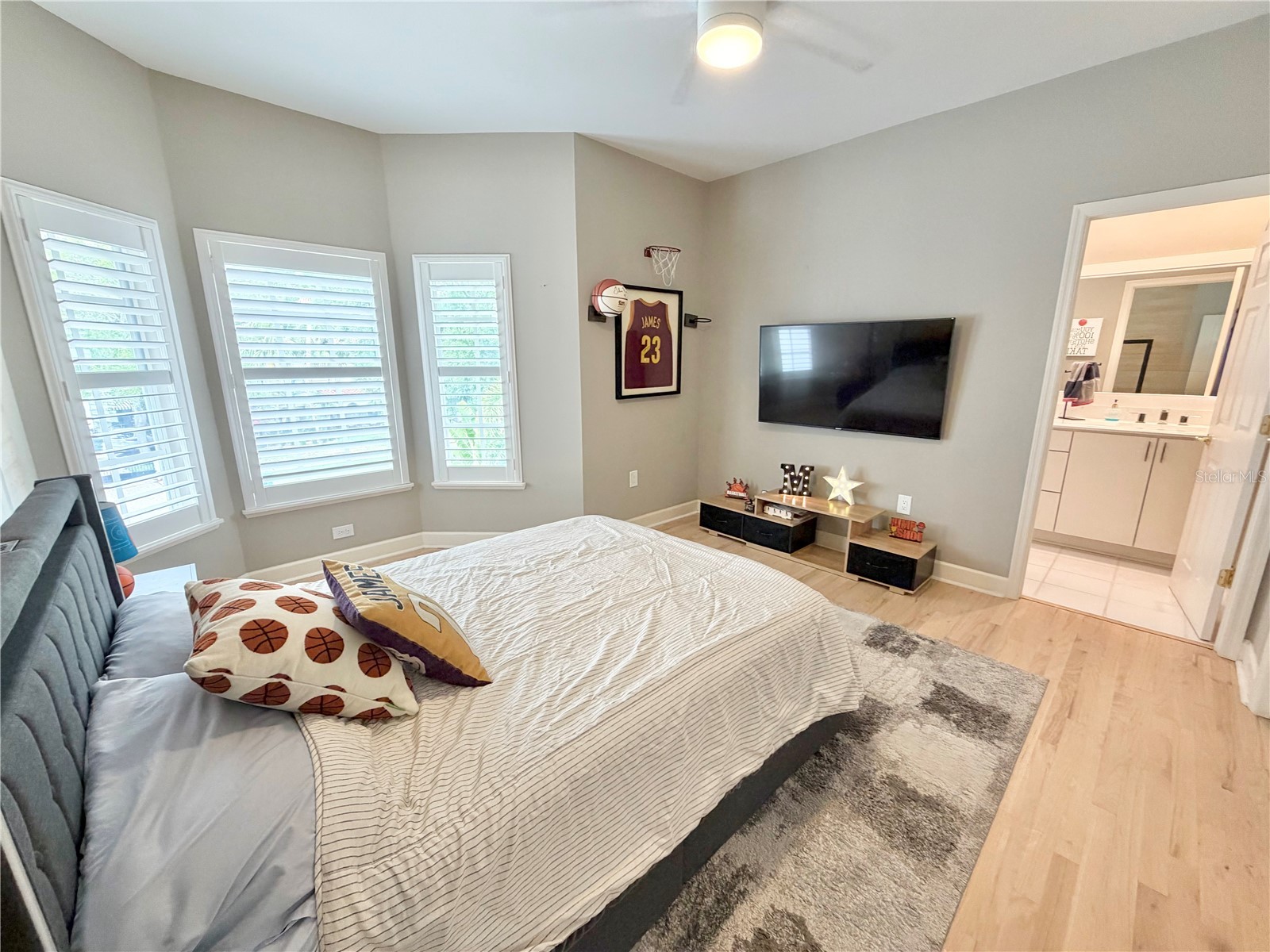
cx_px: 635
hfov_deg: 102.1
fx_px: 514
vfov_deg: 85.7
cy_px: 476
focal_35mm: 14
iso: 250
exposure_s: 1/120
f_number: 2.2
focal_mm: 2.22
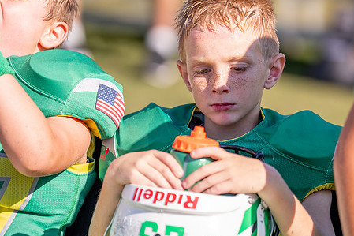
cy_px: 105
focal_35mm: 264
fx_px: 2595
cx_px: 229
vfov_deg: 5.2
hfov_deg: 7.8
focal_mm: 176
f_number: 2.8
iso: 250
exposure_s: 1/3200
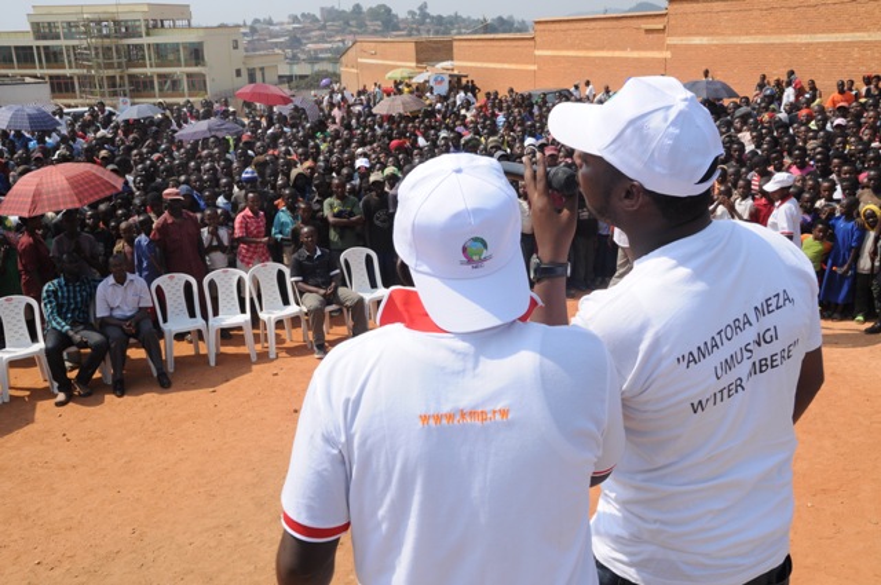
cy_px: 292
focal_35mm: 38
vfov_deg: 35.4
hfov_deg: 51.3
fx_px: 917
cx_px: 440
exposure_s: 1/125
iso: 200
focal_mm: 25
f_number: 14
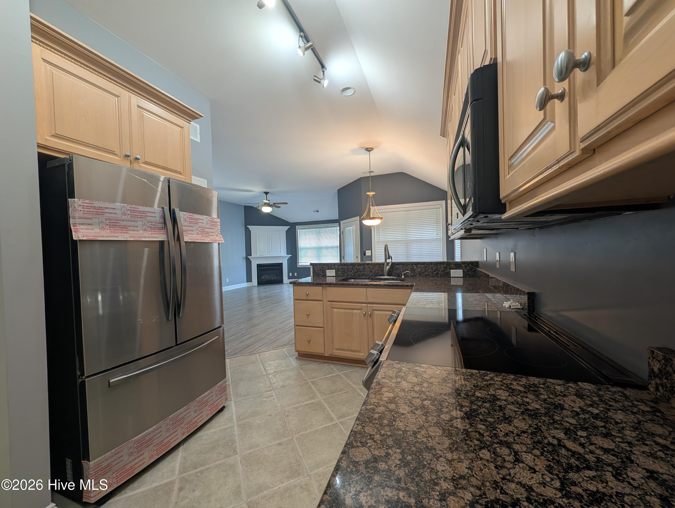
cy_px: 254
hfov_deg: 110.5
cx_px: 338
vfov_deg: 94.6
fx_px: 234
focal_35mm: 12
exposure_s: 1/60
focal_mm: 2.02
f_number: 1.7
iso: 69
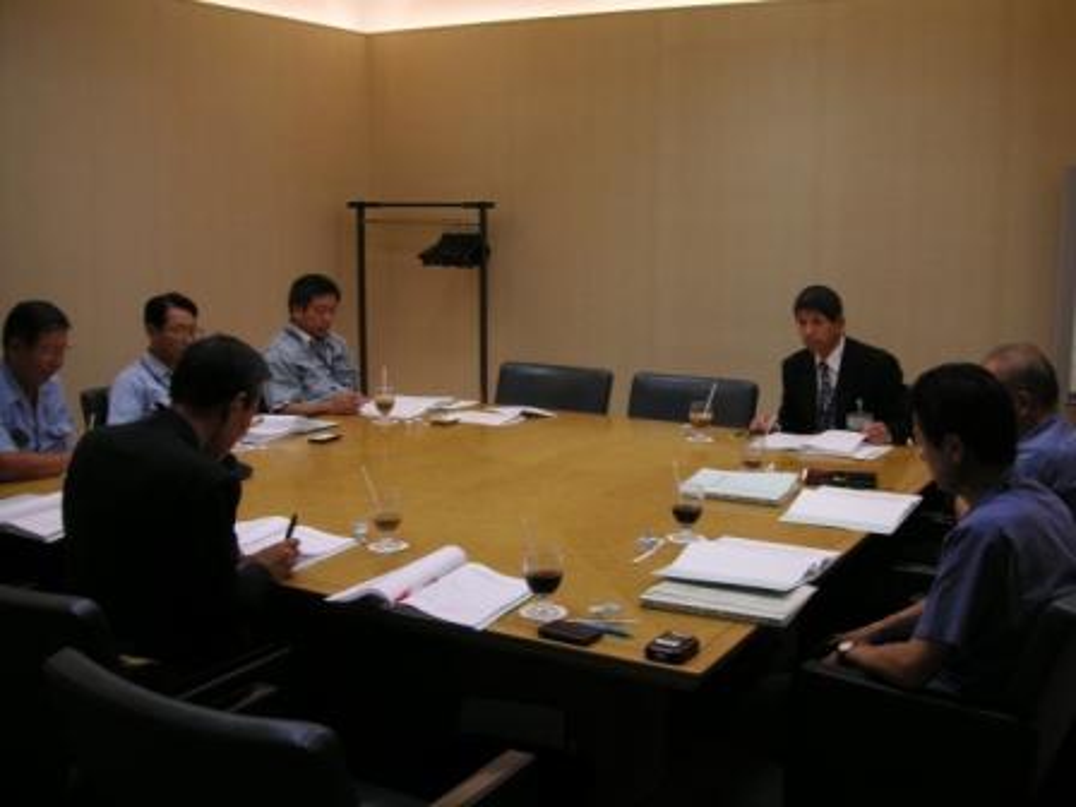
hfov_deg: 50.1
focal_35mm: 37
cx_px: 538
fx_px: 1150
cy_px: 404
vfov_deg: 38.7
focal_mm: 6.1
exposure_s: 1/45
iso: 50
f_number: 2.8
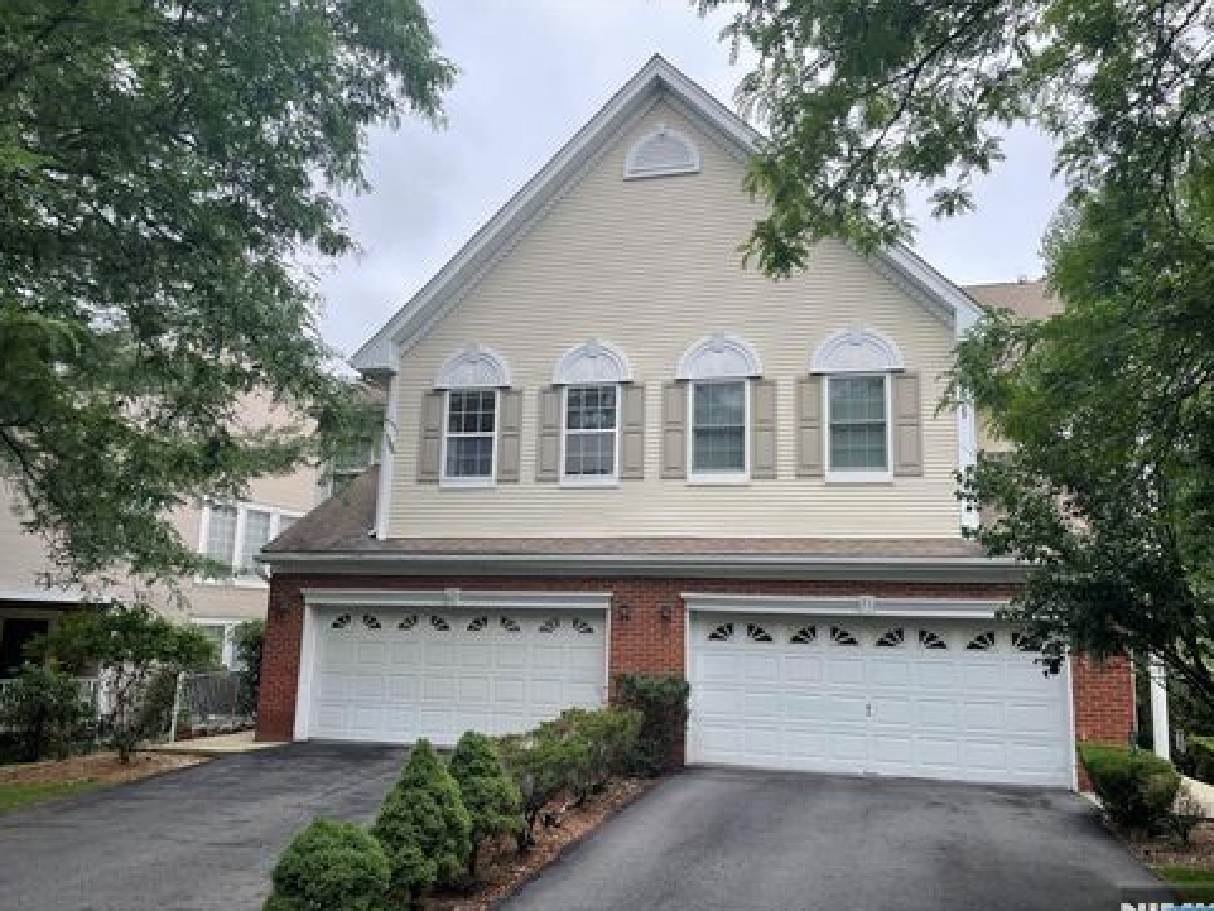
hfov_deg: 65.3
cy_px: 468
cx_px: 608
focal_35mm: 27
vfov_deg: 51.4
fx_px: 947
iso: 32
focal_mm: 4.2
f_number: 1.6
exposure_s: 1/1195
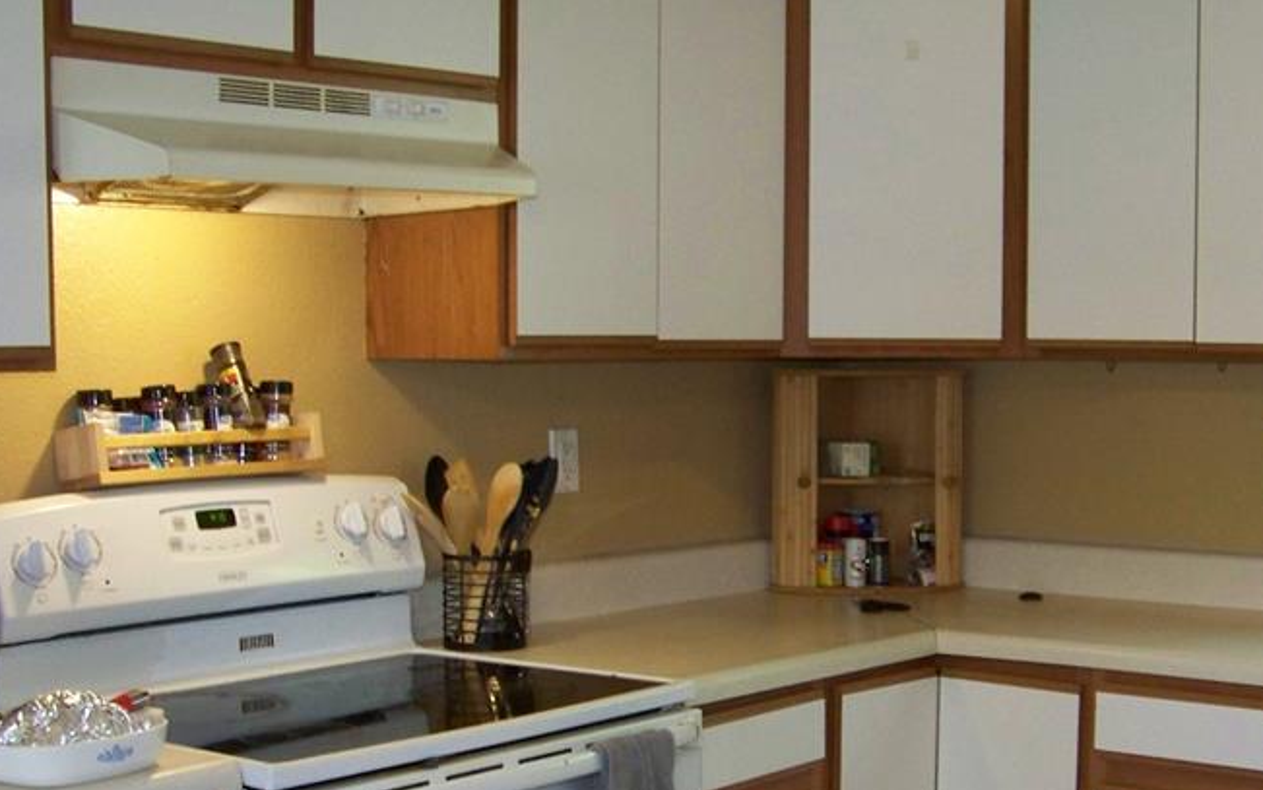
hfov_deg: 33.9
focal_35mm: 60
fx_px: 2065
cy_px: 617
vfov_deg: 21.4
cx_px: 733
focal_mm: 5.85
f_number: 2.8
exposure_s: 1/30
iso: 200
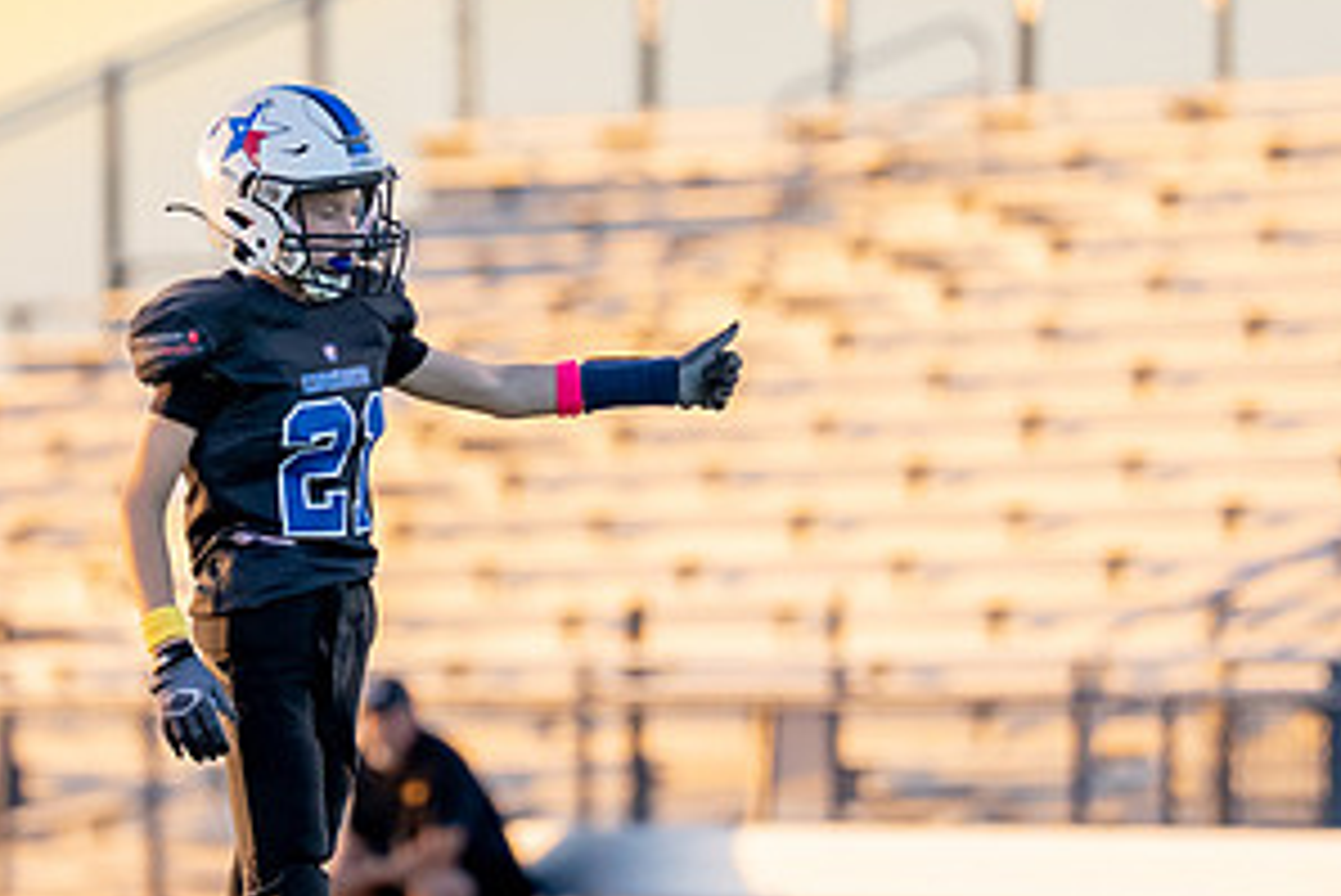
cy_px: 473
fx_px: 22397
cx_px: 346
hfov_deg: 3.4
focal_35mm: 601
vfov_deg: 2.3
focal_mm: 200
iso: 640
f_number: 2.8
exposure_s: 1/1250
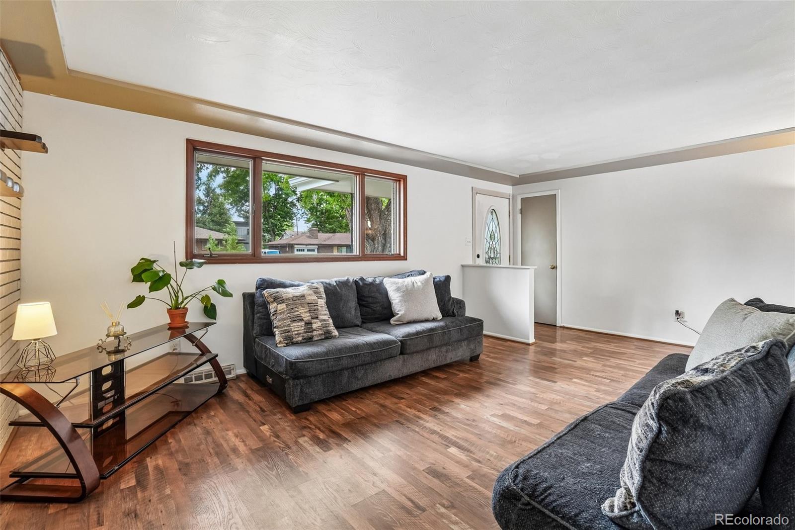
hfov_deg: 100.4
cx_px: 398
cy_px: 265
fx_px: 331
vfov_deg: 77.3
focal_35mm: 15
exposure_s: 1/13
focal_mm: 10
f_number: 8
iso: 400
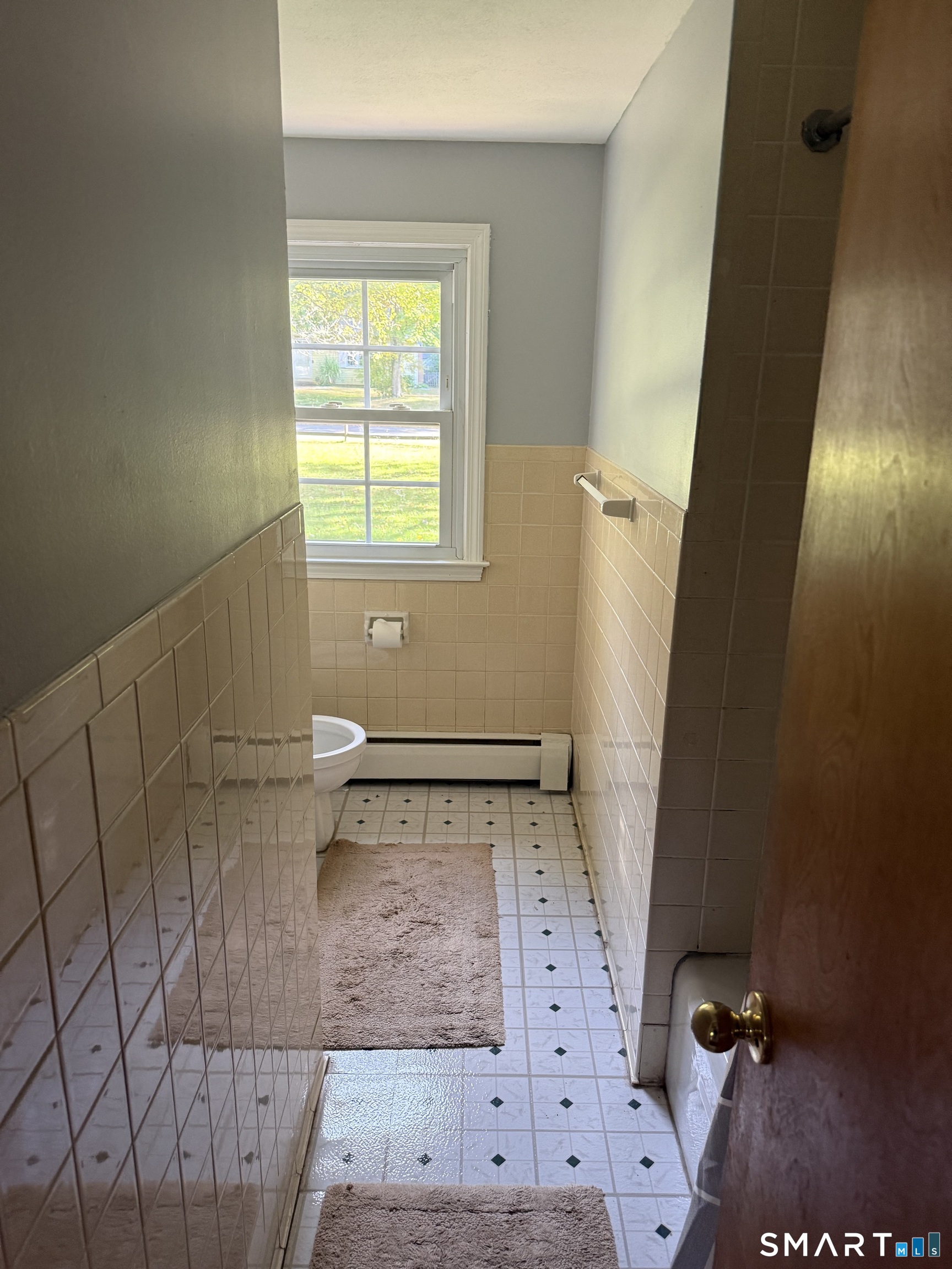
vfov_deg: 71.6
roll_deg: -1.4
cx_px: 476
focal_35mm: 24
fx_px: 880
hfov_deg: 56.8
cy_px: 634
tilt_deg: -16.3
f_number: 1.78
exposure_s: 1/60
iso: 320
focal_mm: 6.76
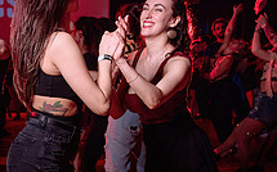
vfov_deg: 18.4
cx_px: 32
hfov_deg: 28.4
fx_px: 528
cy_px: 130
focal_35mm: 70
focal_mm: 24
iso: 800
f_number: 3.5
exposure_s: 1/125
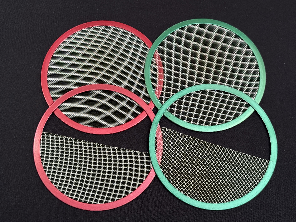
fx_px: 410
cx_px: 148
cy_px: 111
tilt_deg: -73.7
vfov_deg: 30.3
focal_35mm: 48
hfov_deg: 39.7
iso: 64
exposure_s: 1/50
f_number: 1.78
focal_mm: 6.76
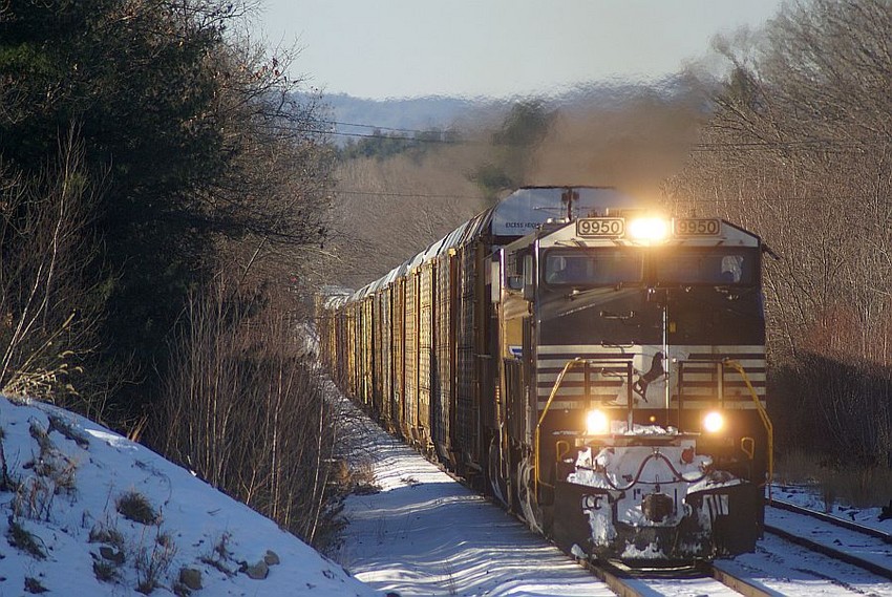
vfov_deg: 6.8
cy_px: 298
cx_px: 446
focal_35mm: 202
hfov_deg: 10.1
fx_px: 5023
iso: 125
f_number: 4
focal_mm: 135
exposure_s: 1/500
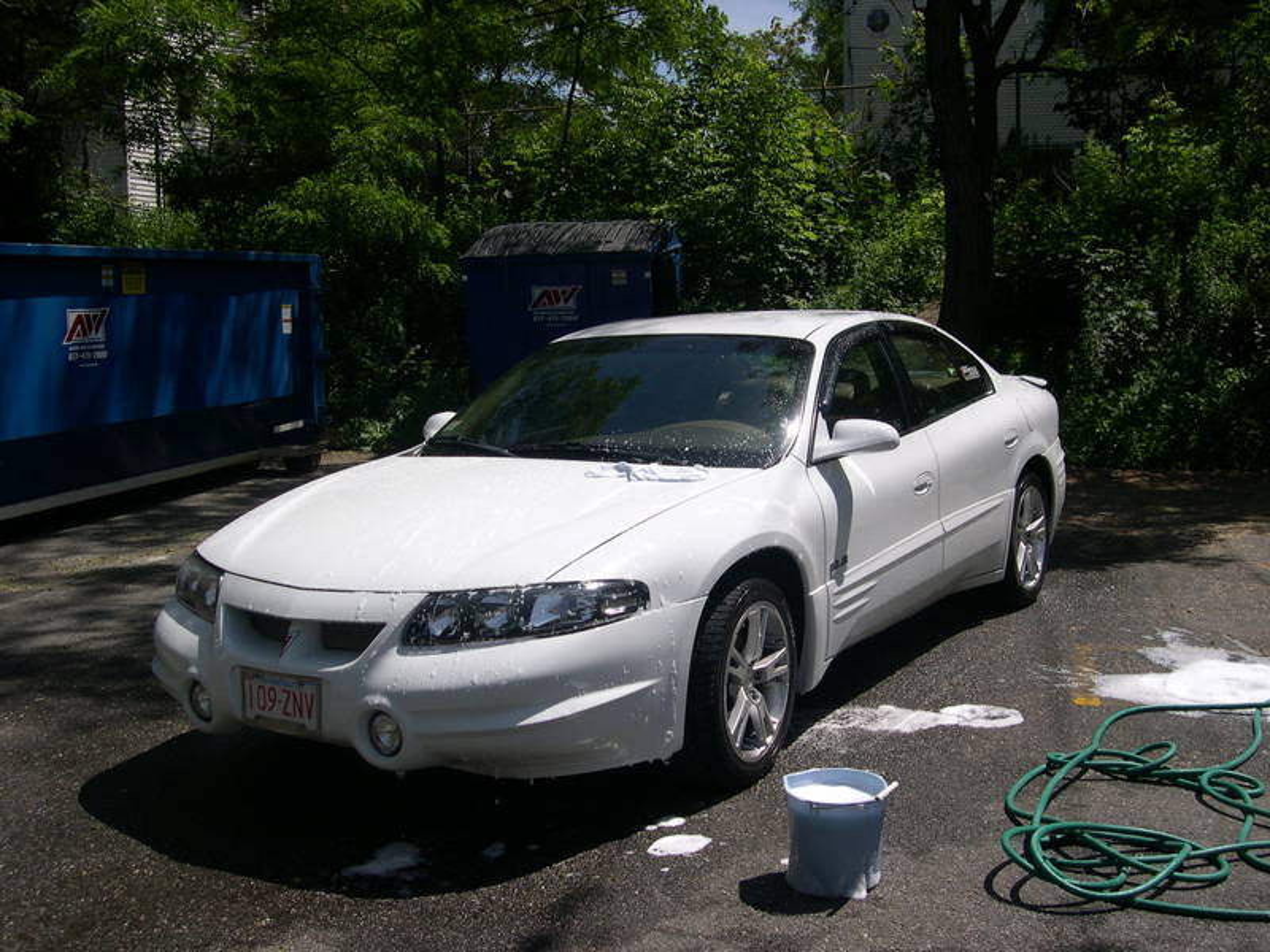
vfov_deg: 37.7
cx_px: 635
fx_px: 1394
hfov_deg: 49.0
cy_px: 476
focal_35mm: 38
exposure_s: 1/339
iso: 100
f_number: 7.6
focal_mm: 8
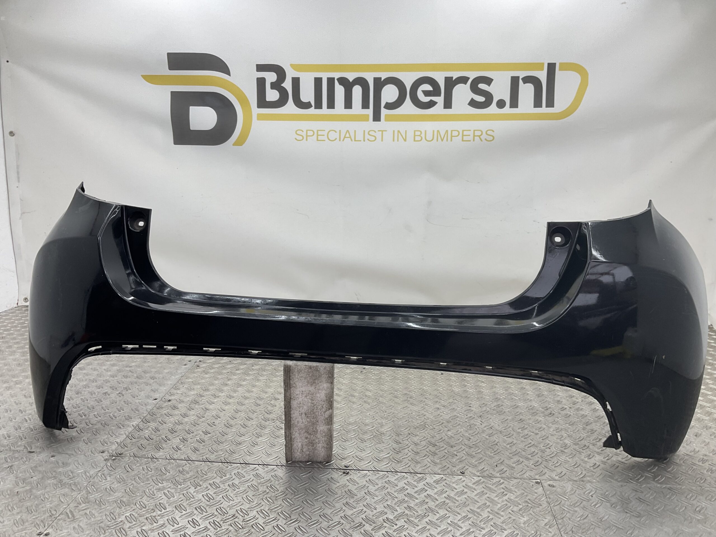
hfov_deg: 61.7
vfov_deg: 48.2
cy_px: 268
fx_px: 600
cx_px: 358
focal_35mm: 29
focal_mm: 3
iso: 32
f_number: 1.8
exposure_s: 1/100
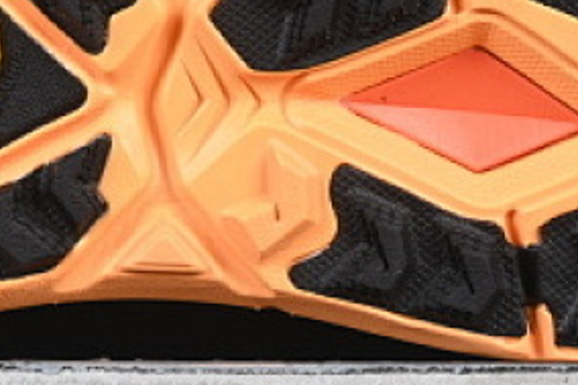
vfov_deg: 4.8
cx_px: 57
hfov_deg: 7.2
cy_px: -92
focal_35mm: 285
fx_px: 4573
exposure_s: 1/60
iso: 160
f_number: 6.3
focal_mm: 50
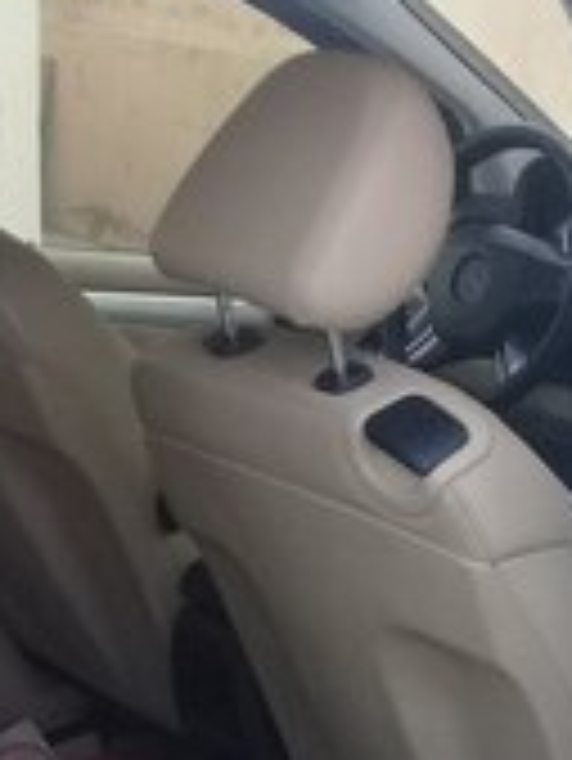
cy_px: 845
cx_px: 428
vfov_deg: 20.5
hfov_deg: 16.2
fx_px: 2002
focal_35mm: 91
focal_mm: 3.3
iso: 64
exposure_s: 1/100
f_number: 2.2
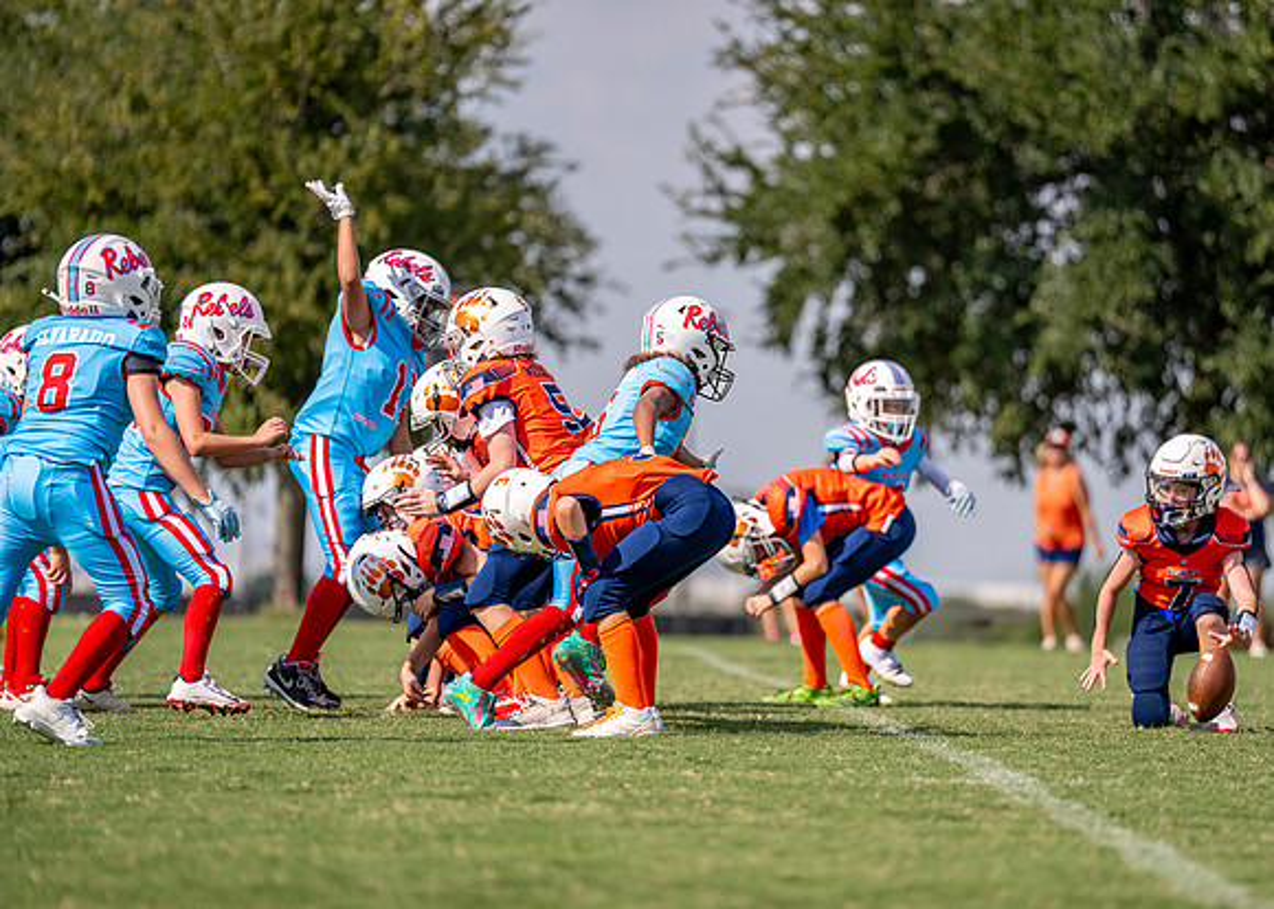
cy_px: 454
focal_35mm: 212
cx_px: 687
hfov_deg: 9.5
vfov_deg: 6.8
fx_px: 7681
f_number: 2.8
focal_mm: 200
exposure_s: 1/3200
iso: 125
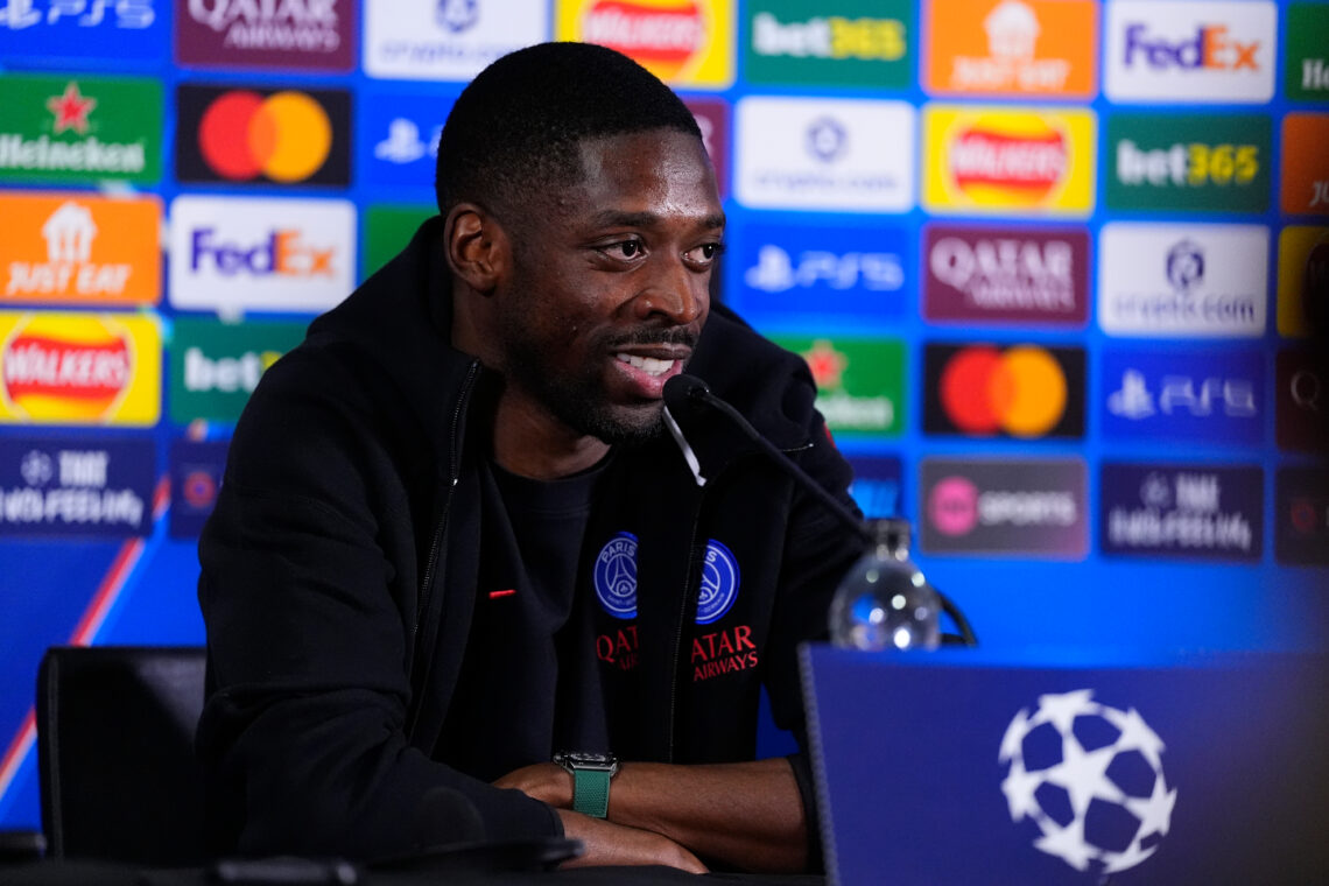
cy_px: 443
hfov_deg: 6.9
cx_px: 664
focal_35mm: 300
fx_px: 11074
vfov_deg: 4.6
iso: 5000
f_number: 2.8
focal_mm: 300
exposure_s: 1/500
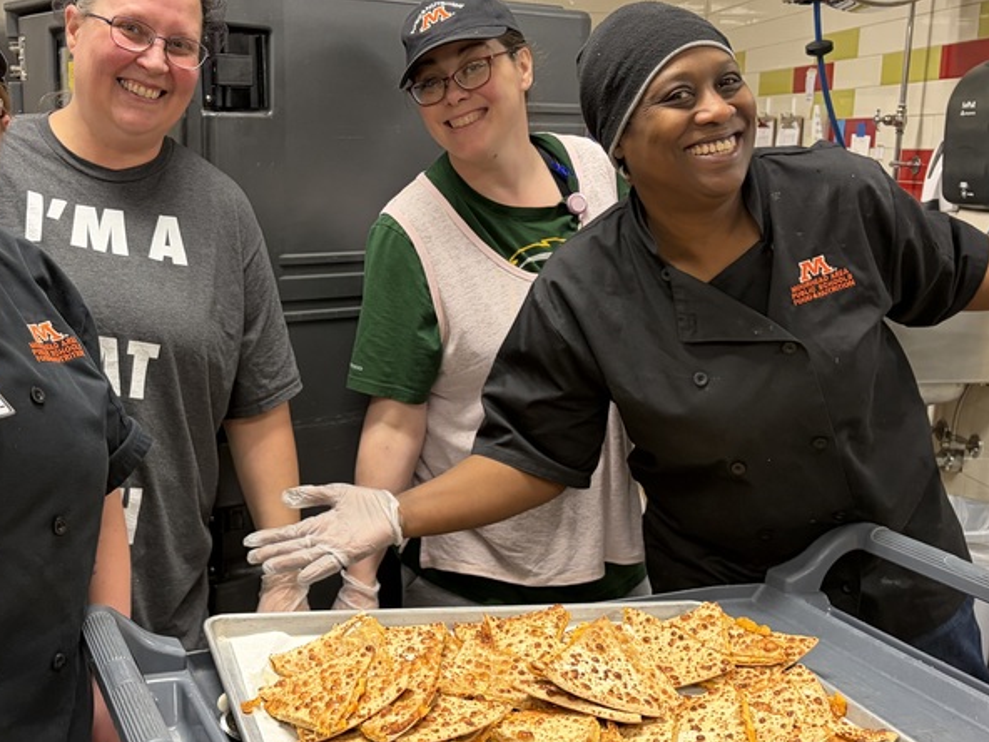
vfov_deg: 32.2
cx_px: 351
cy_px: 388
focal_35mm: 45
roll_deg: -0.7
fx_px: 1286
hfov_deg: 41.7
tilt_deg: -10.8
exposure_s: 1/59
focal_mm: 5.96
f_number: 1.6
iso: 160
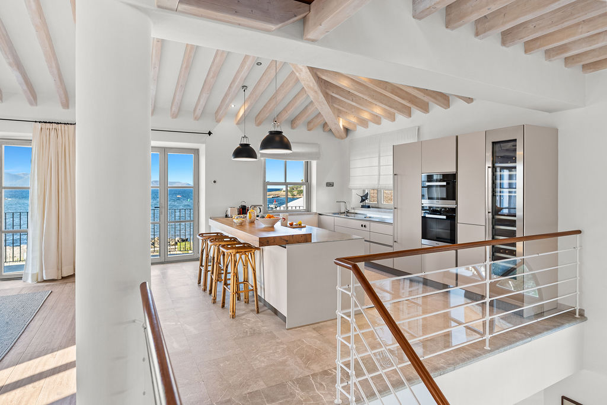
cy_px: 202
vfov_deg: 64.6
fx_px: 321
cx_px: 304
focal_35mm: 19
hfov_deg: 86.9
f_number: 3.2
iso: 320
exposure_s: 1/30
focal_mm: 19
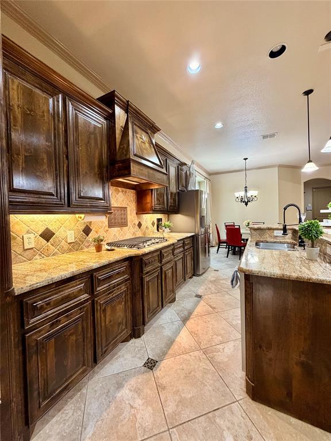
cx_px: 166
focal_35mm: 14
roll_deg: +1.7
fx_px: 178
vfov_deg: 102.1
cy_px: 220
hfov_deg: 85.7
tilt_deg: -1.6
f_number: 2.2
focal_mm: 2.22
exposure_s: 1/60
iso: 400
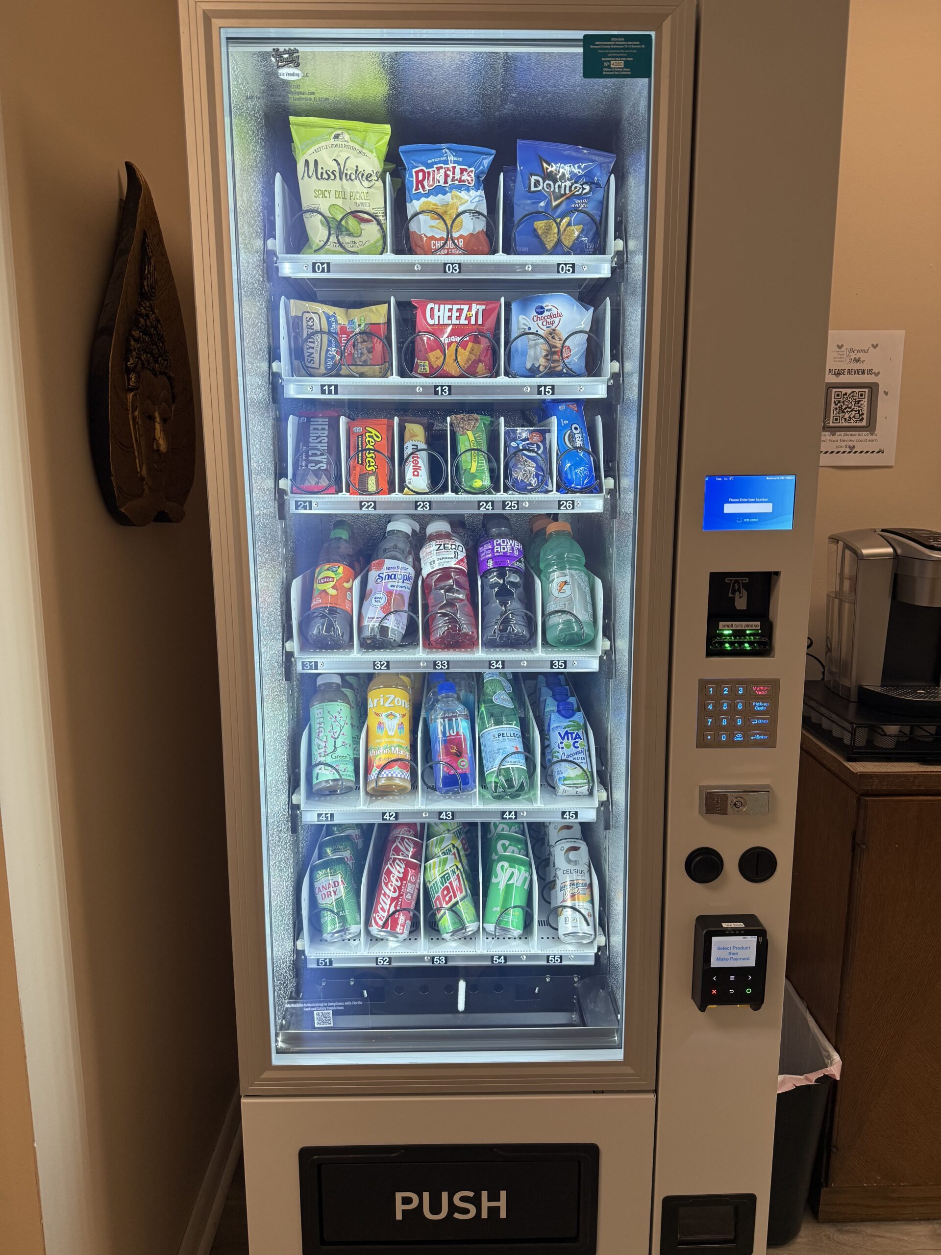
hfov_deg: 56.8
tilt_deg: -10.7
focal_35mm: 24
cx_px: 470
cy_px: 628
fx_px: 870
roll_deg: -0.7
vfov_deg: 71.6
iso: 160
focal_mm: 6.76
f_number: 1.78
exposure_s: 1/120
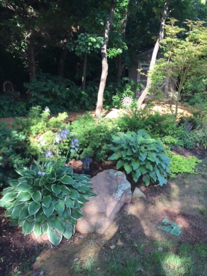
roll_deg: -2.5
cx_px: 104
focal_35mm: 29
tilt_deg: -16.7
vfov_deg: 61.7
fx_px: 231
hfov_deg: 48.2
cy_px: 138
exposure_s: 1/169
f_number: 2.2
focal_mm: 4.15
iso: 32
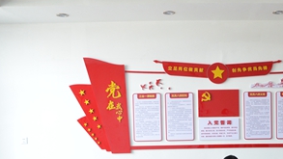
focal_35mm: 53
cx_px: 234
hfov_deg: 37.5
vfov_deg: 21.5
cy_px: 174
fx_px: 398
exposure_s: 1/160
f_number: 6.3
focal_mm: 18
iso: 1600
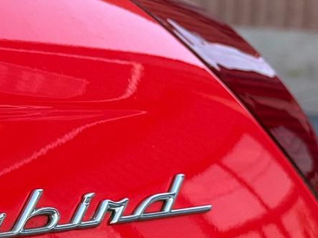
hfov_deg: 13.7
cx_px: -134
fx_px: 1259
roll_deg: -1.0
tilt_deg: -8.3
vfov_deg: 10.8
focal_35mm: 137
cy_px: 147
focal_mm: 6.76
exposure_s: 1/429
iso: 64
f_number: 1.78
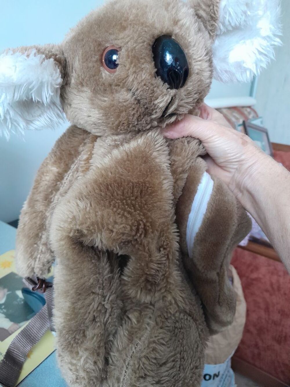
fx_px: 302
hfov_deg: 51.4
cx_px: 145
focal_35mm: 27
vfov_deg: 65.3
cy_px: 194
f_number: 1.8
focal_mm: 4
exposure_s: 1/25
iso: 500
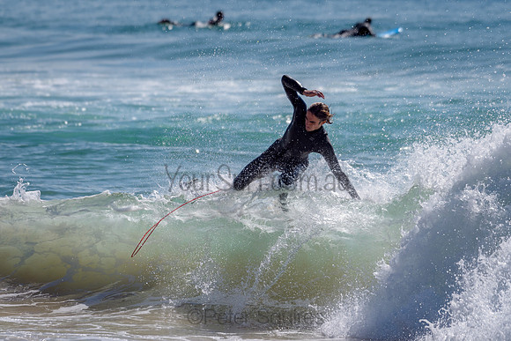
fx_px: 5539
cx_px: 269
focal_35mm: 390
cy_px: 133
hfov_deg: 5.3
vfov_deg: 3.5
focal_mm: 320
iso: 90
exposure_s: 1/2000
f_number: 5.6
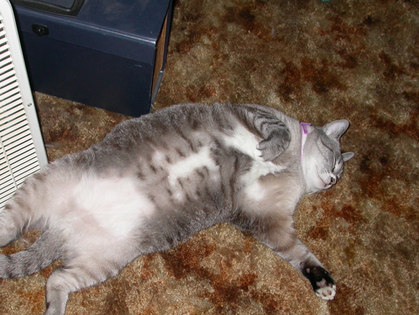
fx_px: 714
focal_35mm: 59
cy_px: 206
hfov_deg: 32.6
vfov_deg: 24.7
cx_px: 176
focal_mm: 9.1
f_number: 2.7
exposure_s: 1/60
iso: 100
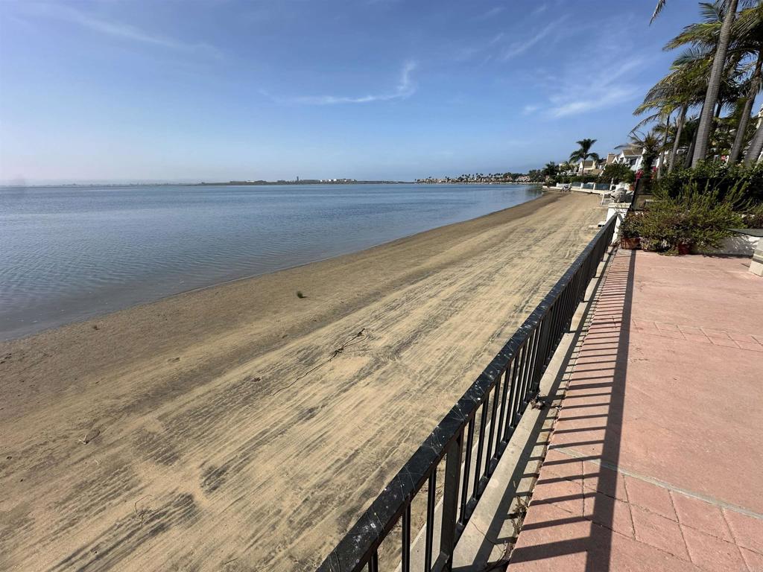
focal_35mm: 14
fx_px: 309
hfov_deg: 102.1
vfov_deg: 85.7
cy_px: 286
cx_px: 382
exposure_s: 1/2747
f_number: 2.2
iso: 50
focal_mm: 2.22
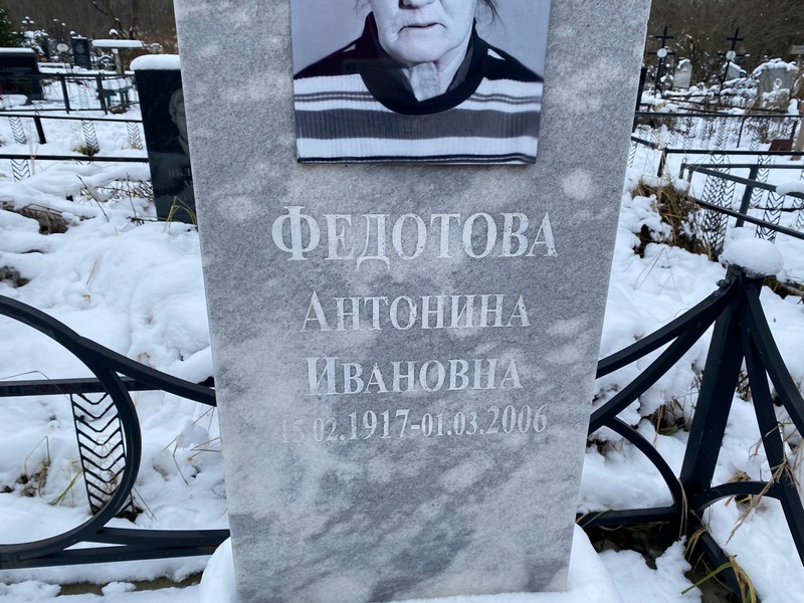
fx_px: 604
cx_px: 402
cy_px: 302
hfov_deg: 67.3
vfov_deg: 53.1
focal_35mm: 26
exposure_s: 1/121
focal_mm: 4.25
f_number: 1.8
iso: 80
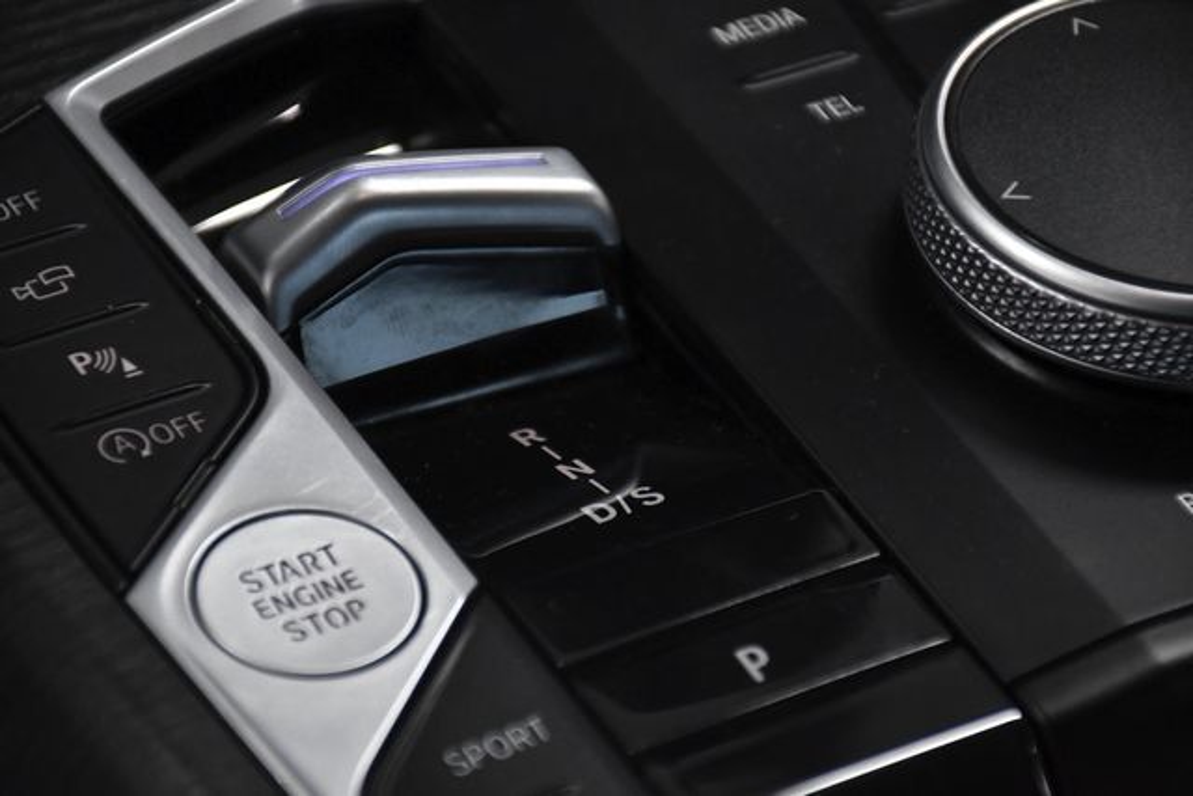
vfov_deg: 6.5
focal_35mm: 210
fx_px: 6960
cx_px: 596
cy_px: 398
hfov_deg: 9.8
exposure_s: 1/400
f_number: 5.6
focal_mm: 140
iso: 2500
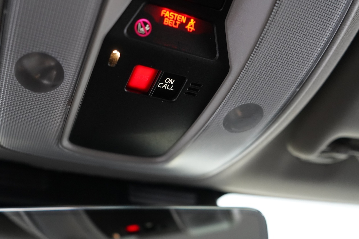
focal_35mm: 36
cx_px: 162
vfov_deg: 36.7
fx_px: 359
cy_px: 93
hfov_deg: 53.1
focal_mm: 28
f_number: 3.5
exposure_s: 1/40
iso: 4000
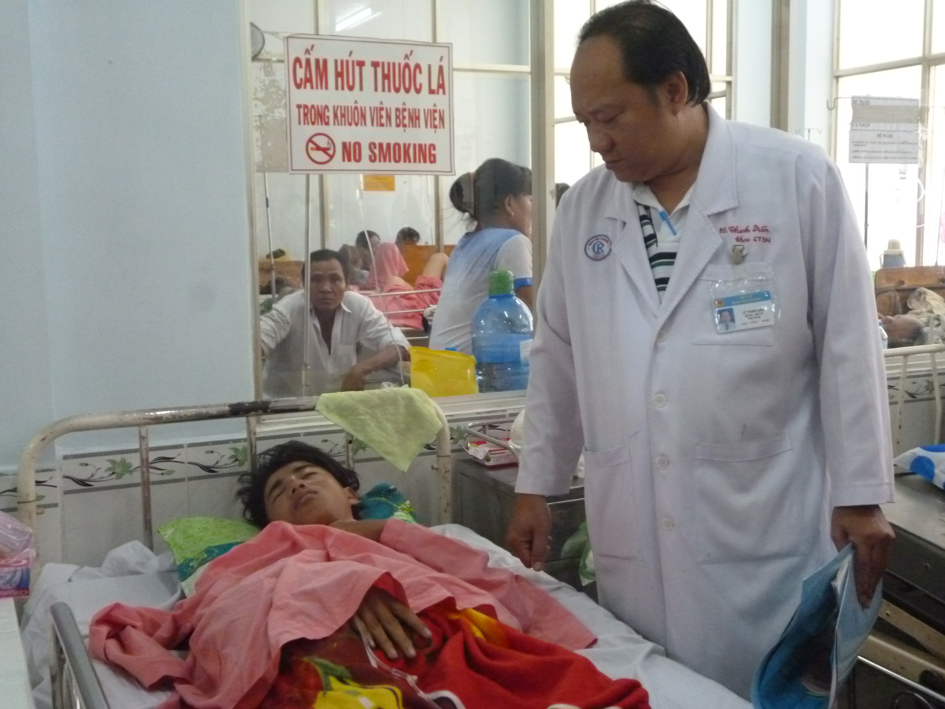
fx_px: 1119
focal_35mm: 41
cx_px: 472
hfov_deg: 45.8
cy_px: 354
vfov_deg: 35.1
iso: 800
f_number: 3.7
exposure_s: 1/40
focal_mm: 7.3
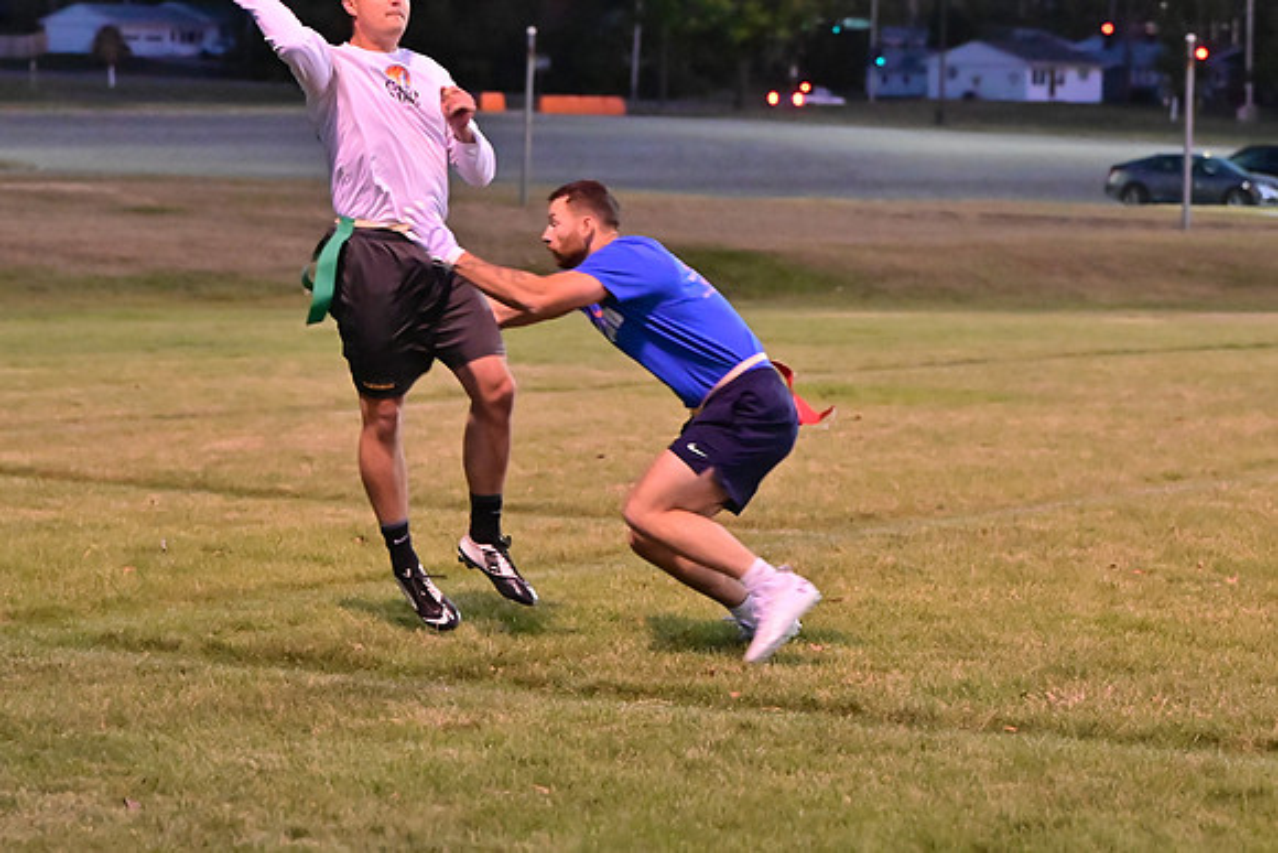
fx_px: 4793
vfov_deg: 10.2
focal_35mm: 135
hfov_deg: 15.2
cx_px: 639
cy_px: 426
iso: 6400
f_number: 4
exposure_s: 1/320
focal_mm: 90
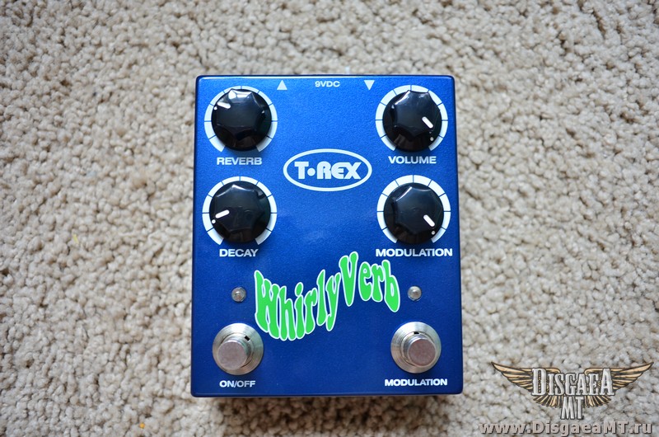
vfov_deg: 46.2
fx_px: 512
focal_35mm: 28
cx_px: 330
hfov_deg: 65.6
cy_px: 218
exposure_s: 1/30
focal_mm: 18.5
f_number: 2.8
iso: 160
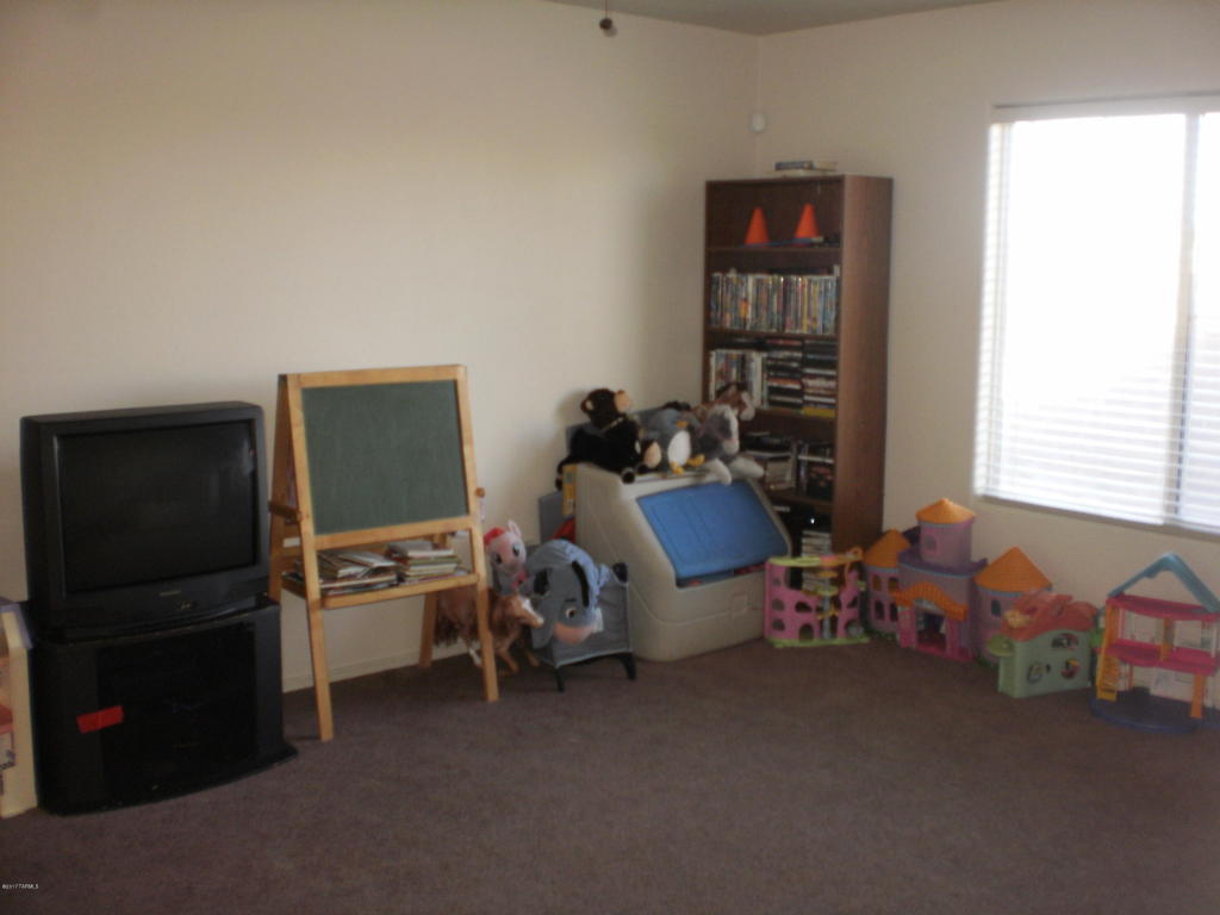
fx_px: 1339
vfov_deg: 37.7
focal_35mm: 38
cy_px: 458
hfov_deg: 49.0
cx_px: 610
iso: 160
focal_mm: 6.3
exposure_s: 1/30
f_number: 3.1
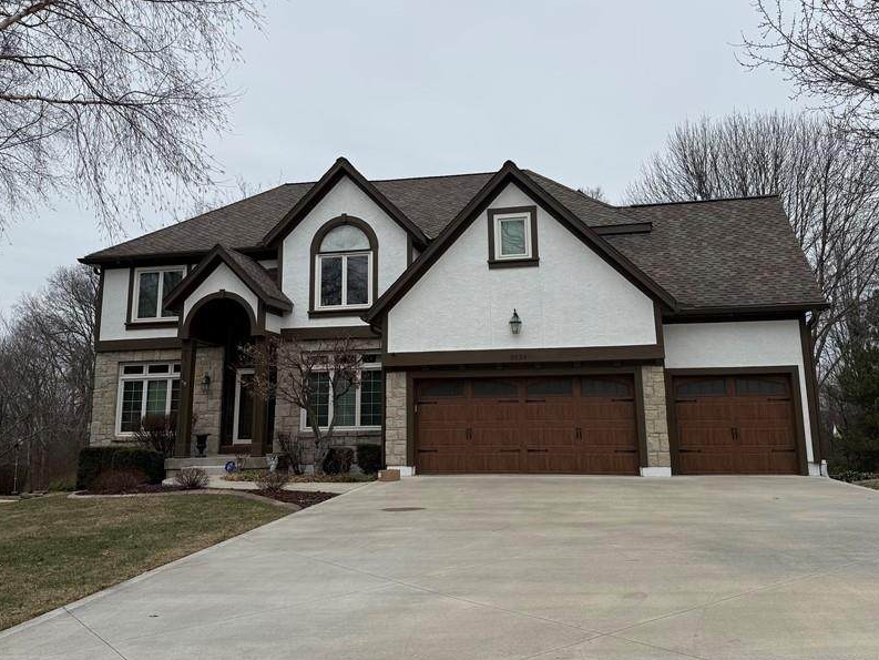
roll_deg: +0.9
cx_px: 439
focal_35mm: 31
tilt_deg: +11.4
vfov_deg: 45.2
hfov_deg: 58.3
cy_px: 264
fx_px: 787
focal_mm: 6.76
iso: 80
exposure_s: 1/4405
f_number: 1.78
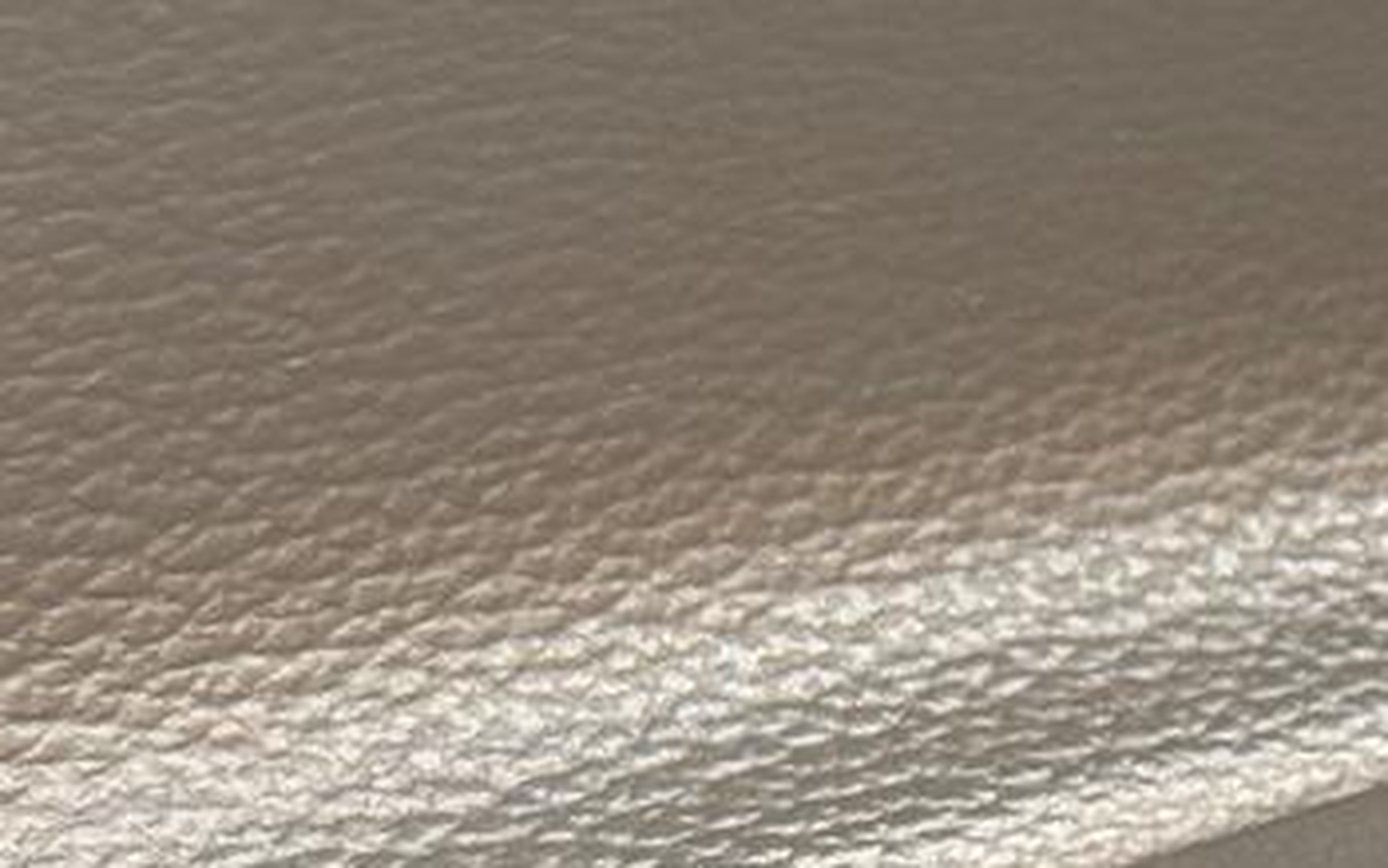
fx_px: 7038
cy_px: 698
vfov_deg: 7.1
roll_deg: +0.4
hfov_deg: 11.0
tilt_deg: -21.0
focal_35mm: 186
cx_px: 1840
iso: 200
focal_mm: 6.76
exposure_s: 1/94
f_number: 1.78
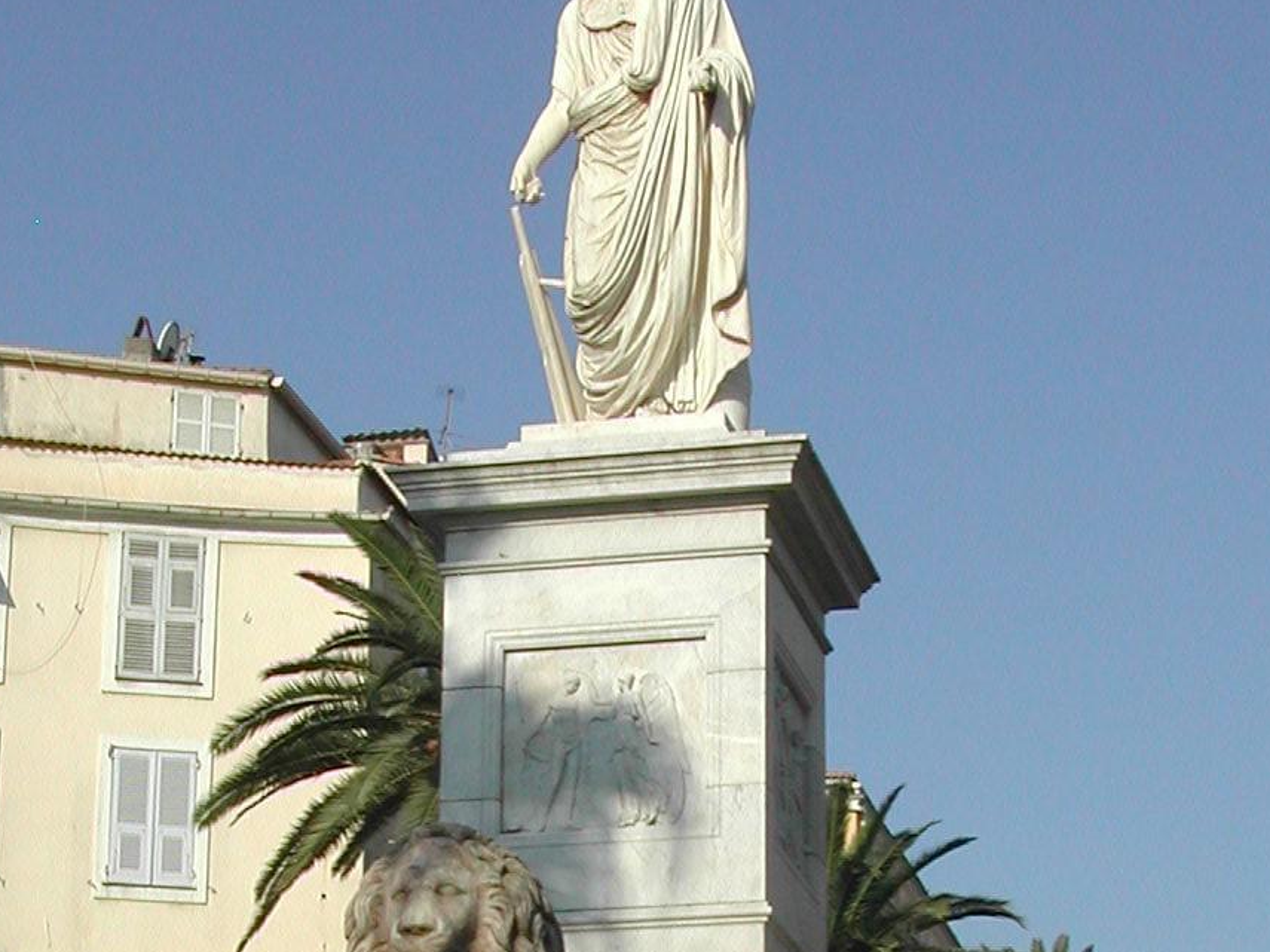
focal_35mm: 91
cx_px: 671
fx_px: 3338
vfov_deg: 15.8
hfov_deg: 21.5
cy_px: 1034
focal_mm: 8
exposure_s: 1/291
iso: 100
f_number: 7.6
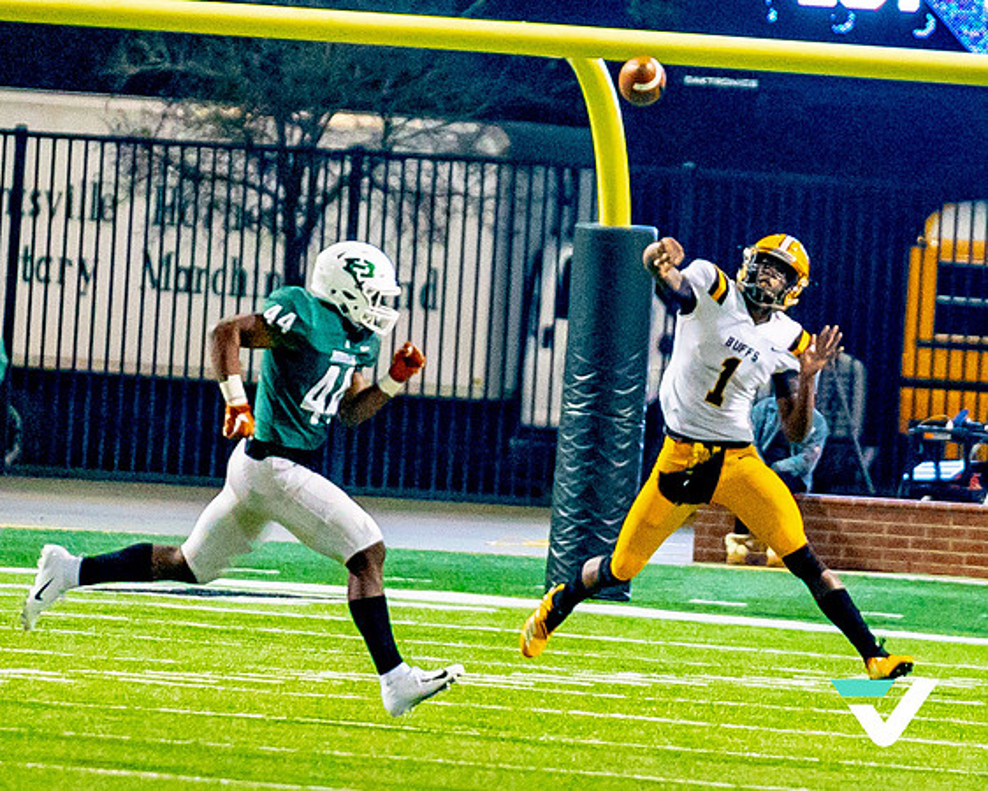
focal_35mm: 644
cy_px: 282
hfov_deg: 3.0
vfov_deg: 2.4
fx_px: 18824
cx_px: 861
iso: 5000
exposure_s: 1/1500
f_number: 2.8
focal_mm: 200
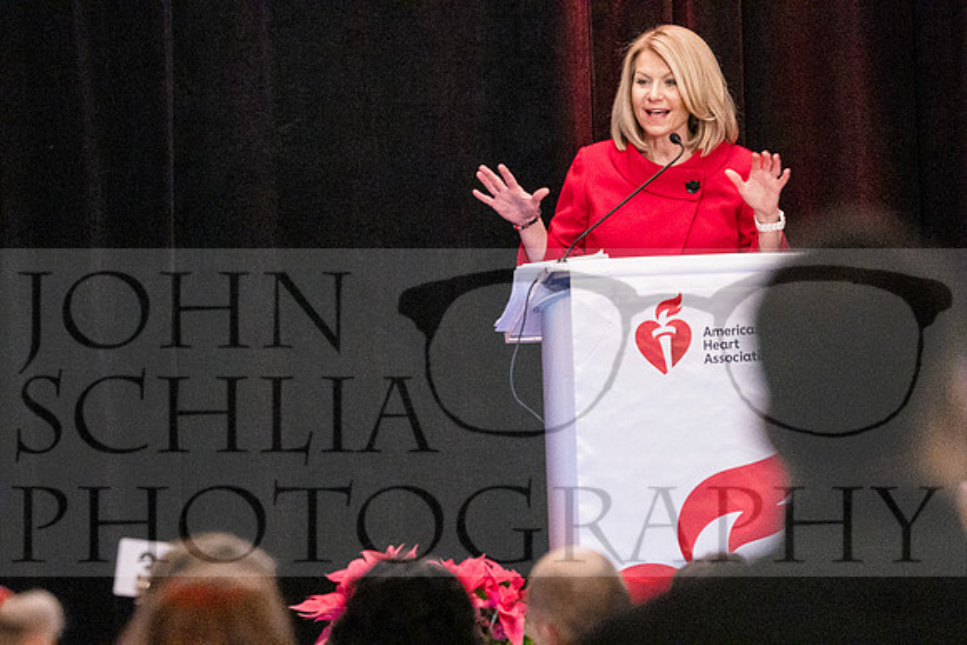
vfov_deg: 4.6
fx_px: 8060
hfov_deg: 6.9
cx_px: 484
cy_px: 322
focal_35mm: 300
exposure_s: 1/125
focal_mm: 200
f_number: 4.5
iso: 6400
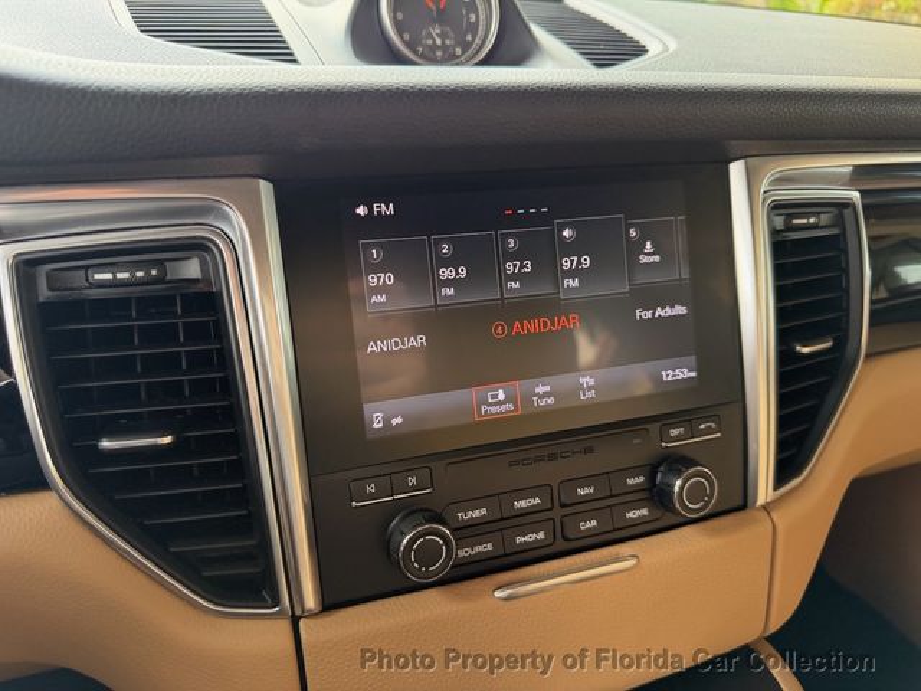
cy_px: 346
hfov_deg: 71.6
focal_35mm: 24
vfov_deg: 56.8
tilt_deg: -26.1
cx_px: 460
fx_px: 639
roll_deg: -2.3
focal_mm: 6.76
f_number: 1.78
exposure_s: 1/92
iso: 200
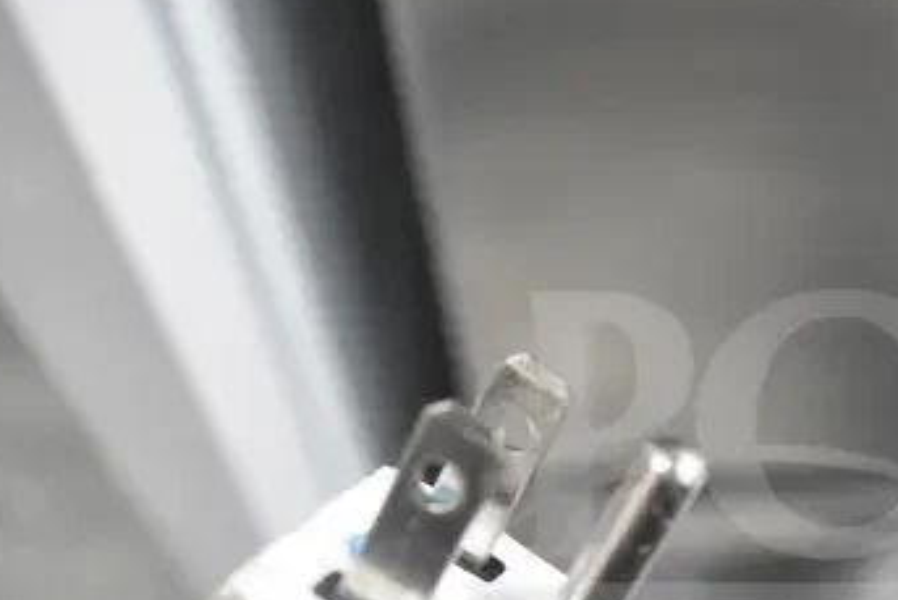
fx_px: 1597
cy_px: 499
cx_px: 759
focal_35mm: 64
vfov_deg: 21.0
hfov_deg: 30.4
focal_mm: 24
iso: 6400
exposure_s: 1/250
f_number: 5
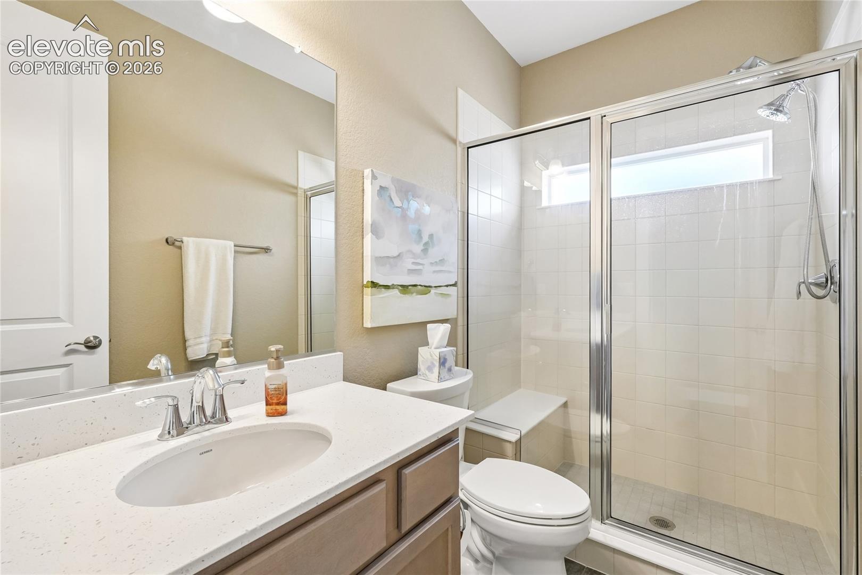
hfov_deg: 100.4
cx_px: 431
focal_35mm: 15
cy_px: 288
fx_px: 359
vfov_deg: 77.3
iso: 800
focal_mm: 10
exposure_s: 1/20
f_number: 8
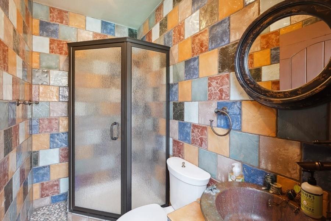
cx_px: 166
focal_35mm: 17
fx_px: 156
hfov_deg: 93.3
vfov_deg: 70.4
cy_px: 110
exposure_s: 1/15
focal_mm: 11
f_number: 7.1
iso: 400
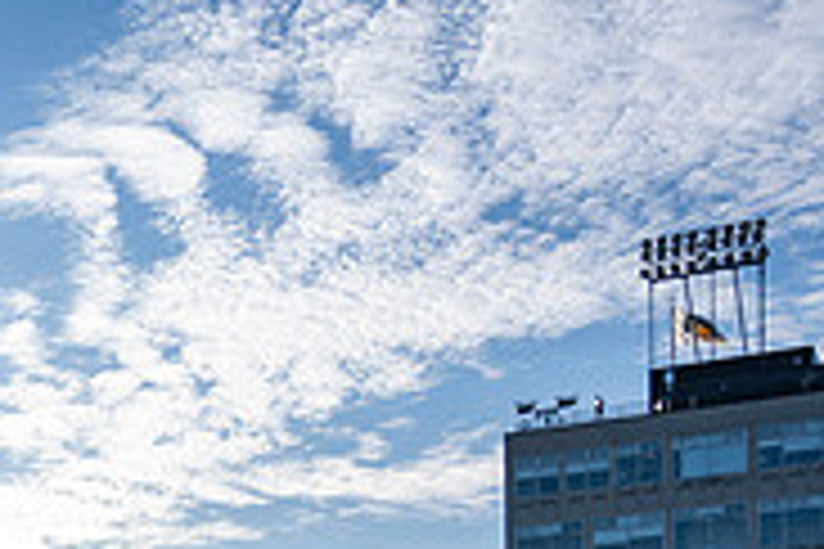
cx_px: -90
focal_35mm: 76
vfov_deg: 16.5
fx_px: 1739
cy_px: 803
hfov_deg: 24.8
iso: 80
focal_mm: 24
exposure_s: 1/800
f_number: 4
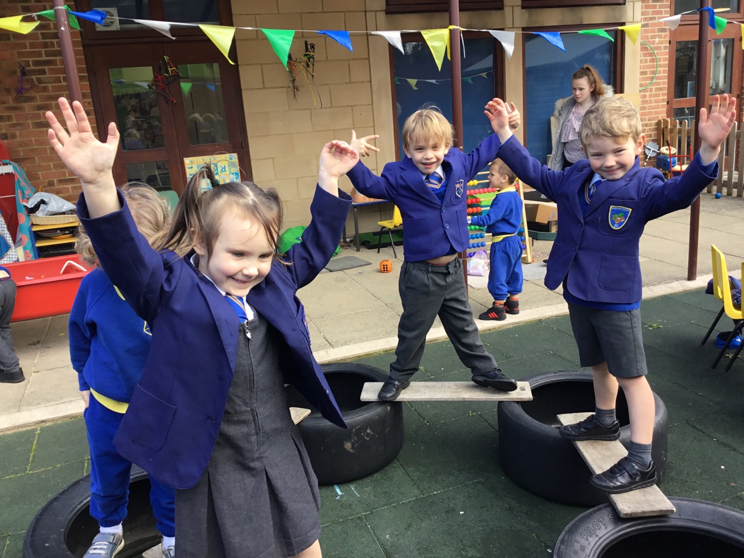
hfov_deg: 58.4
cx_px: 372
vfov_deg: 45.4
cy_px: 279
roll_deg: +4.1
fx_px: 666
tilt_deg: -14.2
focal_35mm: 31
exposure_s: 1/203
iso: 25
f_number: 2.4
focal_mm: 3.3
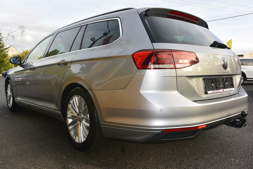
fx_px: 204
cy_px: 84
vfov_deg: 45.0
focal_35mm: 29
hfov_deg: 63.7
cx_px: 126
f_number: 5
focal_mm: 11
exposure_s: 1/250
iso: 160
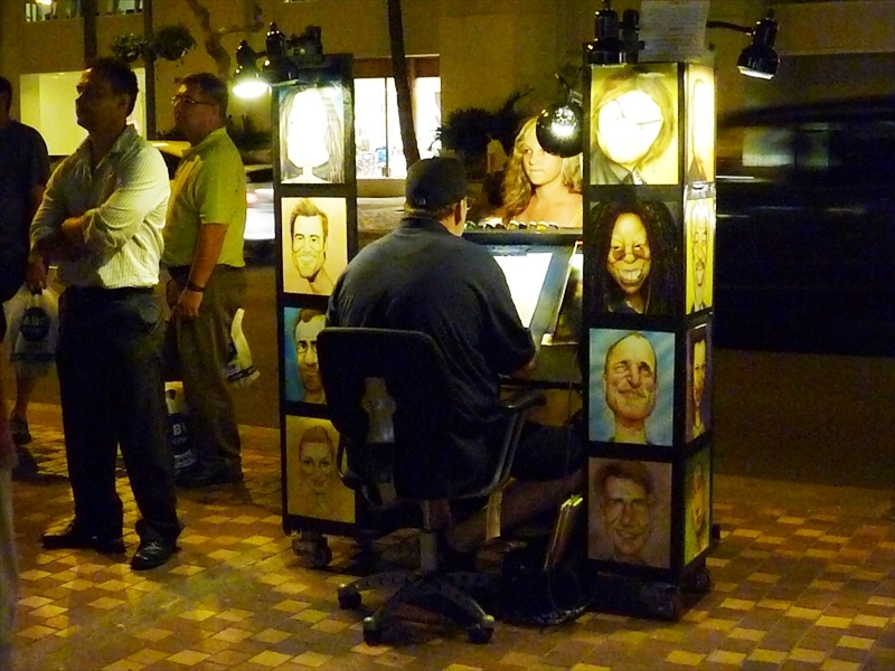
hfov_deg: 34.9
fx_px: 1422
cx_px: 448
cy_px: 336
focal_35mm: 55
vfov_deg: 26.6
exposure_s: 1/30
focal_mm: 9.8
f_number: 4.9
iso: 3200
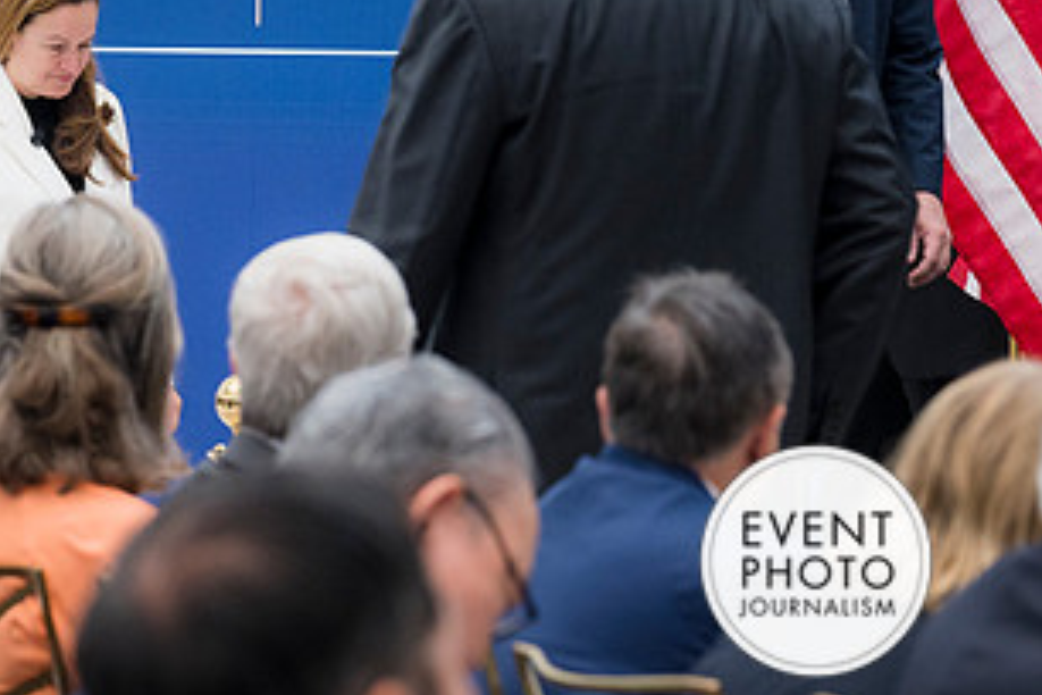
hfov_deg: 7.7
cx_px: 58
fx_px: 7728
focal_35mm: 267
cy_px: 129
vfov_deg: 5.1
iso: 720
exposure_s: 1/160
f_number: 4
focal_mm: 94
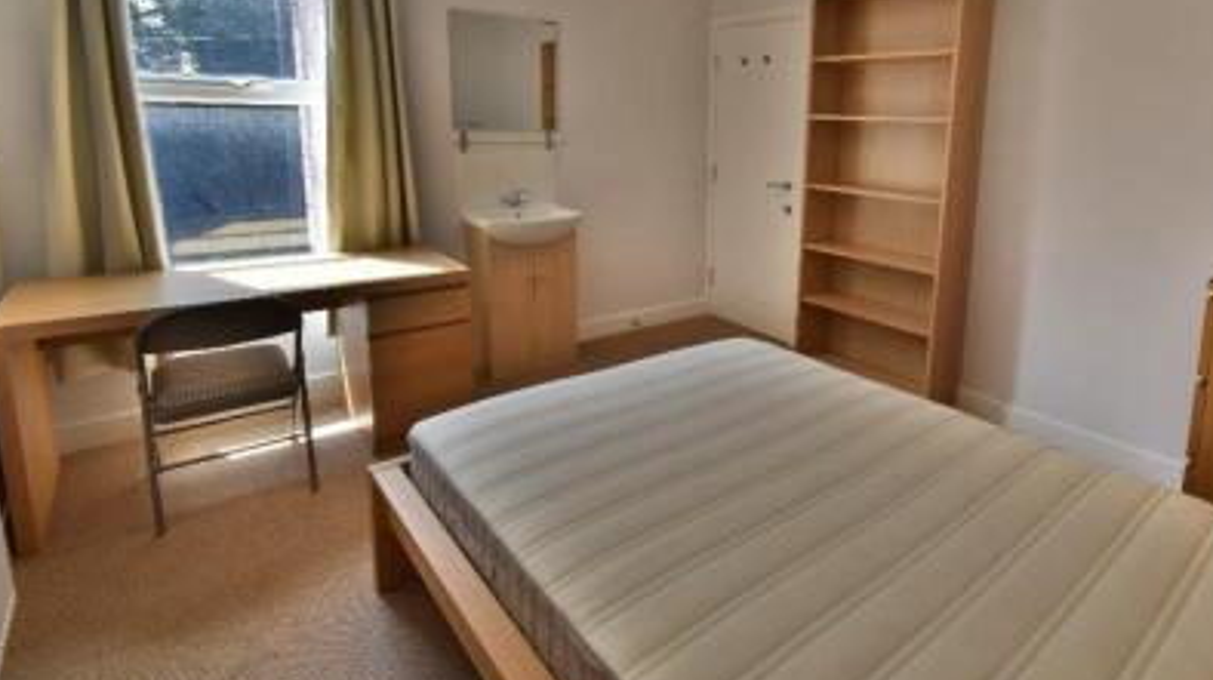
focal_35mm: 19
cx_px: 711
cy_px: 223
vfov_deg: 56.9
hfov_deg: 88.8
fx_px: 611
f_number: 16
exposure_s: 1/8
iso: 200
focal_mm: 10
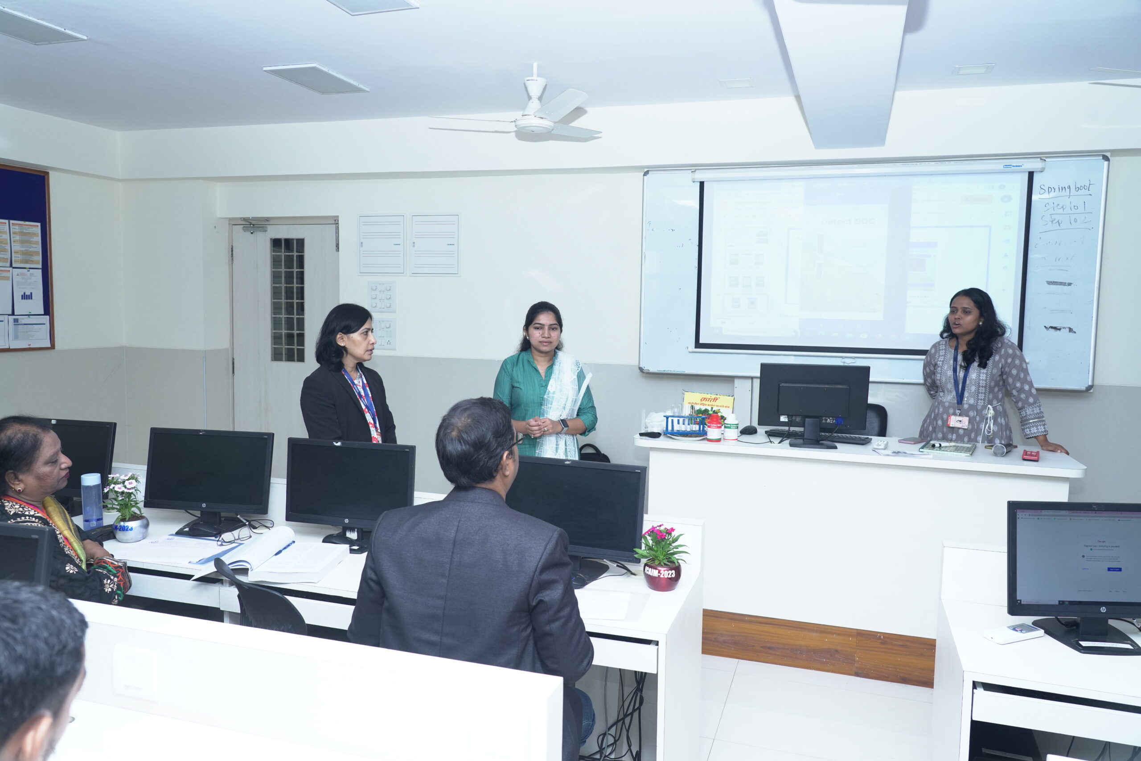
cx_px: 570
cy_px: 380
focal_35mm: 26
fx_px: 824
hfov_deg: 69.4
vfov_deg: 49.6
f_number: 5.6
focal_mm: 26
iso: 1000
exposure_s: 1/125
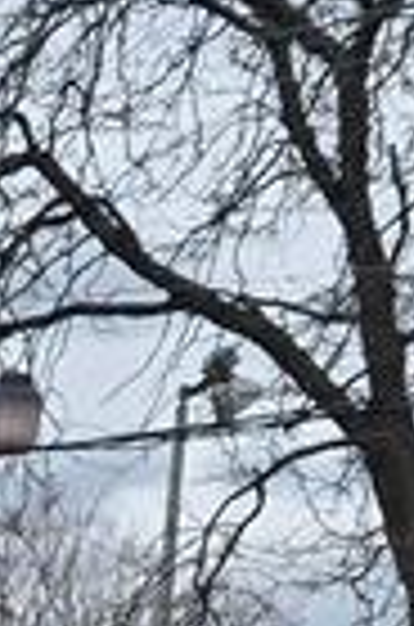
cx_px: -1521
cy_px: 1824
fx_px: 3831
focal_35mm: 221
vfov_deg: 8.1
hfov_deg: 5.1
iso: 80
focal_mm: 6.3
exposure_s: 1/4889
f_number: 1.7
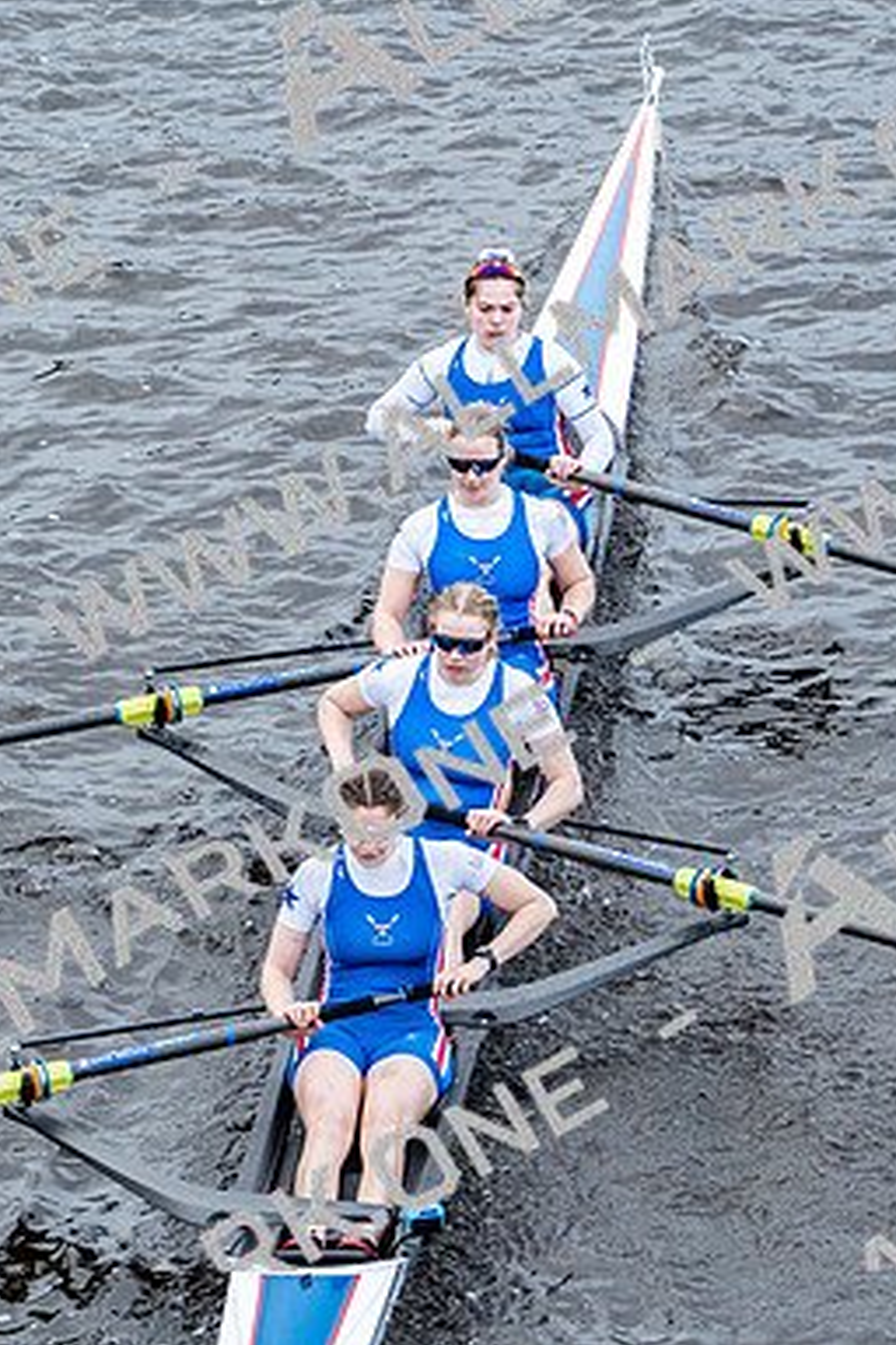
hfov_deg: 4.0
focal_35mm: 340
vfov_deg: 6.1
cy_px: 671
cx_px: 472
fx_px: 12692
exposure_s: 1/1250
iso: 1600
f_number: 5.6
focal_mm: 225
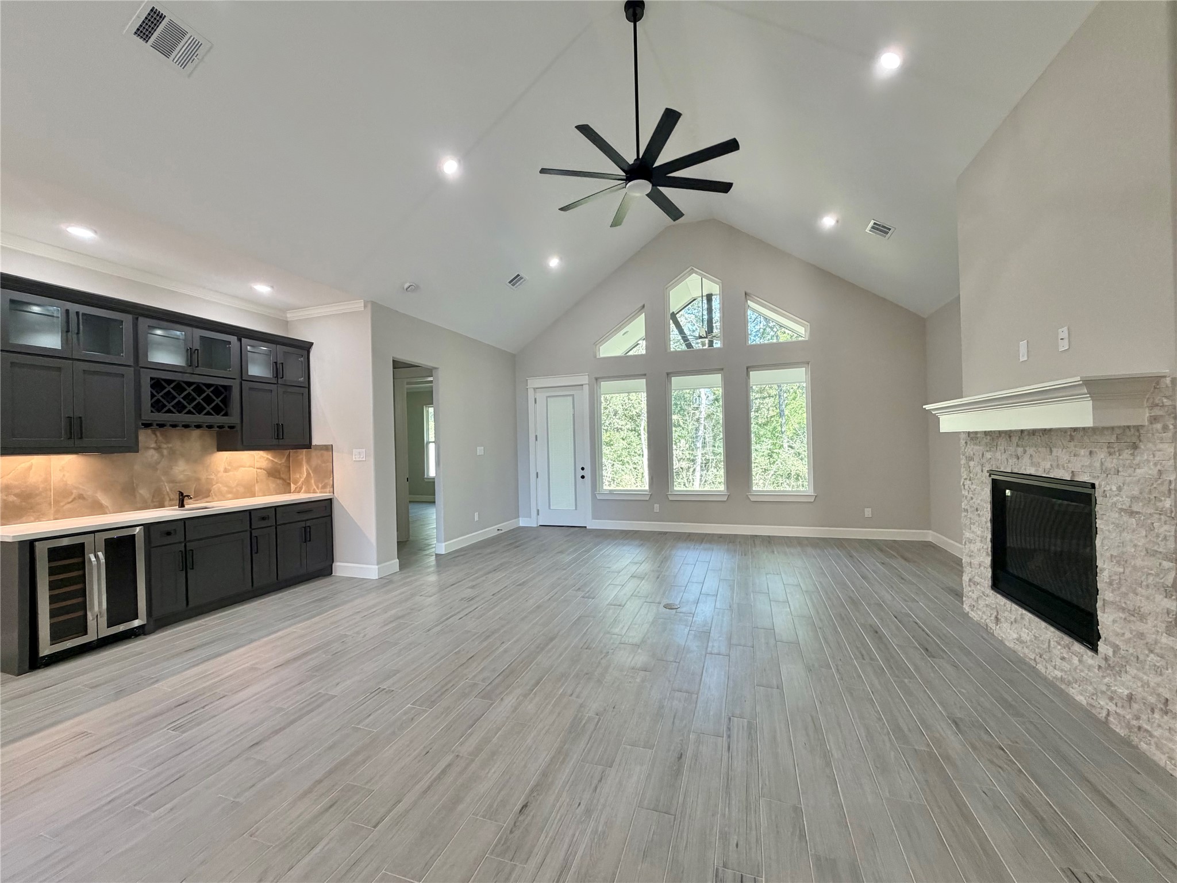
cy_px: 442
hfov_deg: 102.1
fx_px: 476
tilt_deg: +0.3
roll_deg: +1.4
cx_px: 588
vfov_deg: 85.7
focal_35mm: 14
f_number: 2.2
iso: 320
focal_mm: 2.22
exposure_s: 1/120
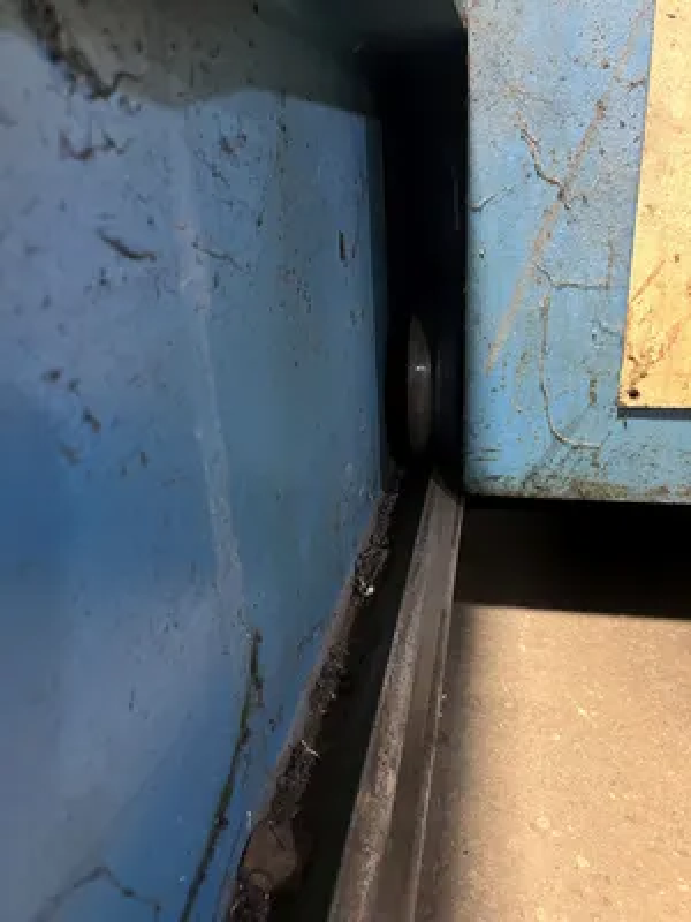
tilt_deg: -21.7
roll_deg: +3.6
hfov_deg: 53.1
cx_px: 346
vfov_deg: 67.3
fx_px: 692
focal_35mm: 26
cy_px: 461
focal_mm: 5.7
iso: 640
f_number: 1.5
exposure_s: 1/30
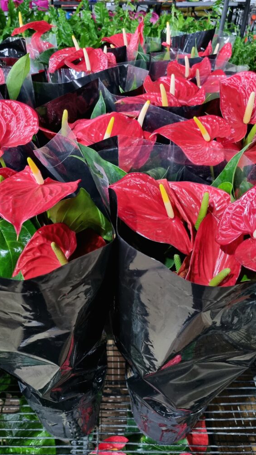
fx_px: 350
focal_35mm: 29
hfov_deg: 40.1
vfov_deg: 66.1
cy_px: 227
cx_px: 112
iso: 640
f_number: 1.8
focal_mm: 5.4
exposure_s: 1/40
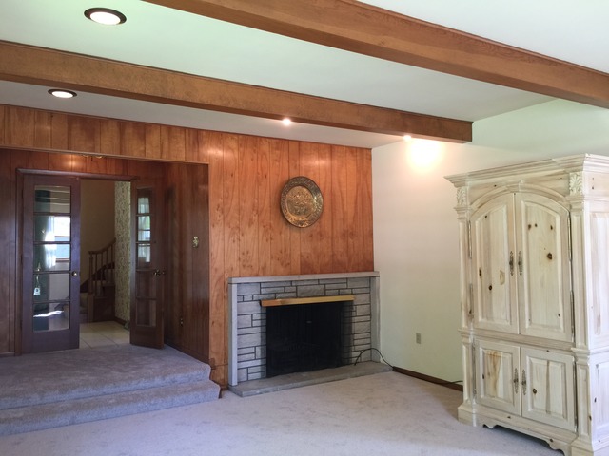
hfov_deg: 61.7
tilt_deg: +1.4
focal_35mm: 29
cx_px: 304
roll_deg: +0.3
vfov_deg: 48.2
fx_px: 510
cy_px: 228
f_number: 2.2
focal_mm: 4.15
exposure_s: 1/15
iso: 40
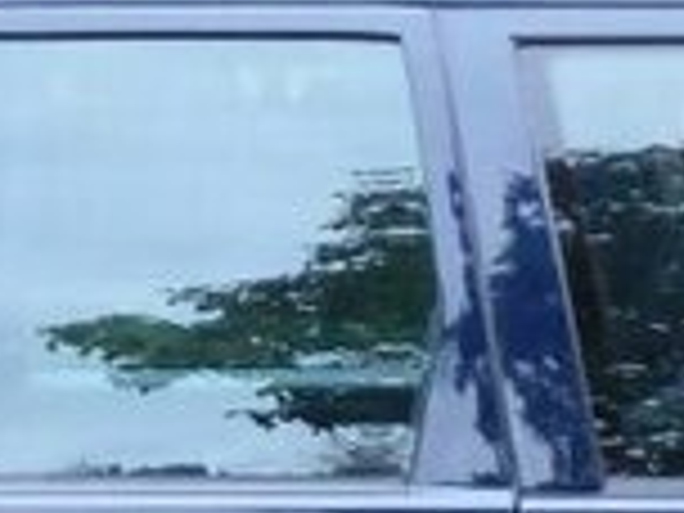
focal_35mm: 244
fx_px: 4821
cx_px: -428
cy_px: 675
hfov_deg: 7.9
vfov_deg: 6.0
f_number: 4.5
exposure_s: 1/40
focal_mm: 5.4
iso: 400
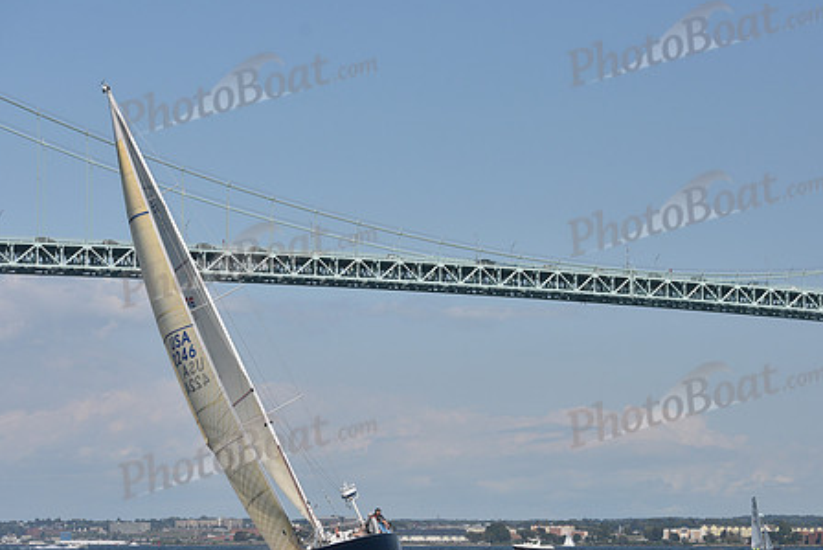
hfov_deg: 16.6
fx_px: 2813
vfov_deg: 11.1
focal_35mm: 123
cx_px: 474
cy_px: 330
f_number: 5.6
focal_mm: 95
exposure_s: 1/1250
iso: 250
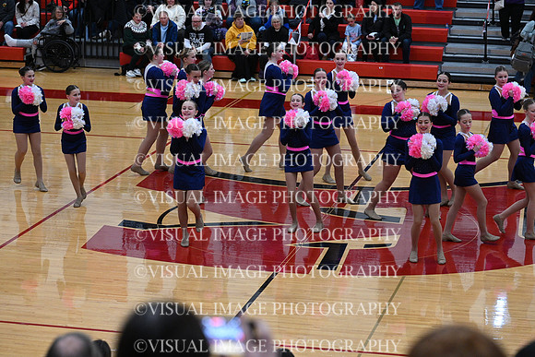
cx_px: 268
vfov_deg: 13.2
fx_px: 1546
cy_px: 178
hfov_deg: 19.6
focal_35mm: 104
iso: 4000
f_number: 4
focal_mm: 104
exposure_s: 1/400
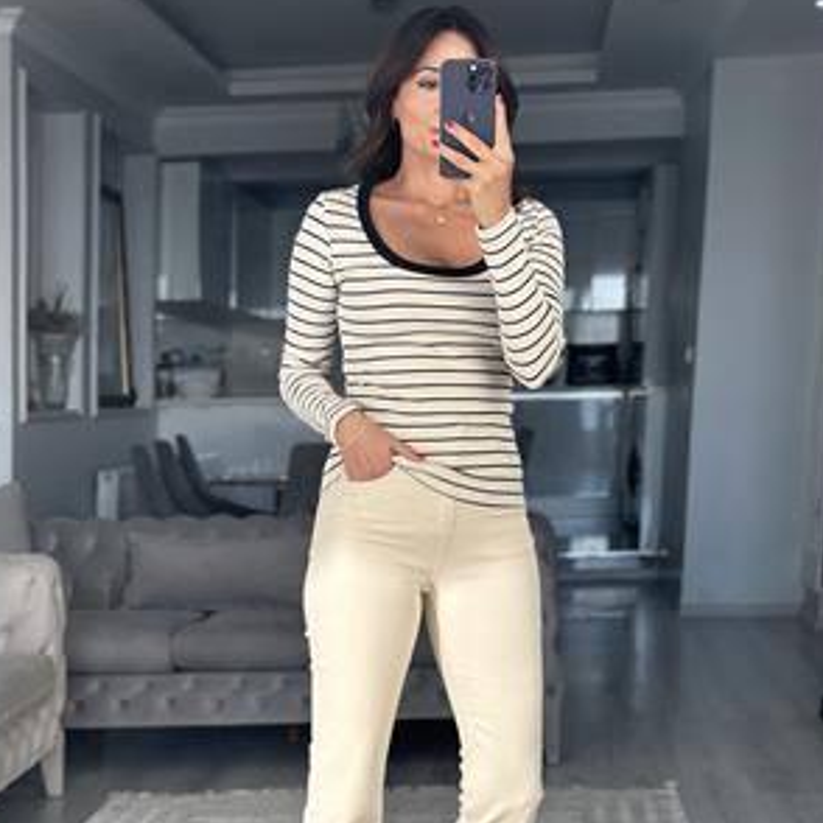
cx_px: 406
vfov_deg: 23.6
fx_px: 1964
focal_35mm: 73
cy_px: 557
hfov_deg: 23.7
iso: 80
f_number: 1.78
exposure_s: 1/297
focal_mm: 6.86
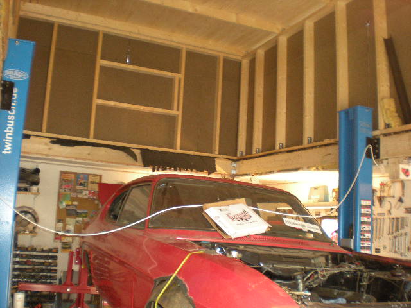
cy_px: 154
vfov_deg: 37.7
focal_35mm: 38
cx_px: 206
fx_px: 451
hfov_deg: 49.0
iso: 281
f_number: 3.1
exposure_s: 1/30
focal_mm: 6.3
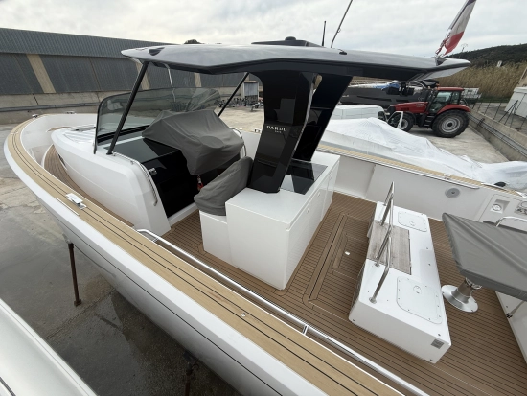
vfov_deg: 85.7
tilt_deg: -29.2
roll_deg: +0.7
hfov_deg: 102.0
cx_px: 264
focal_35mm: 14
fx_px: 213
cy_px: 198
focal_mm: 2.22
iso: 50
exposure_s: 1/820
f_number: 2.2
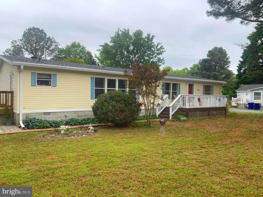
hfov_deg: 61.7
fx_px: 220
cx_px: 132
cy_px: 98
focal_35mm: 29
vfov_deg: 48.2
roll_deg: -0.8
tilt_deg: -0.7
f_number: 1.8
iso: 16
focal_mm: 3
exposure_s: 1/770
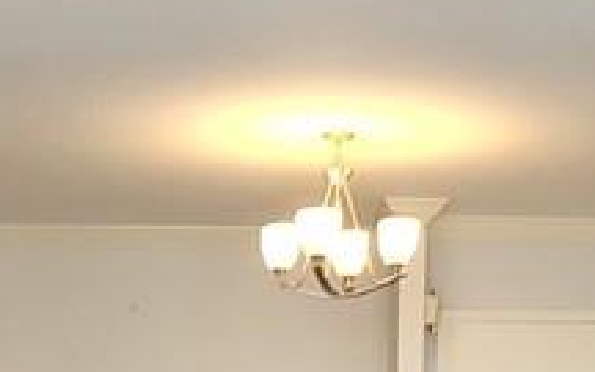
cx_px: 196
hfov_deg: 20.3
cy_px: 692
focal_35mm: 102
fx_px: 1654
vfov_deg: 11.8
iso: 50
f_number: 2.2
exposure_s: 1/60
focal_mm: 2.2
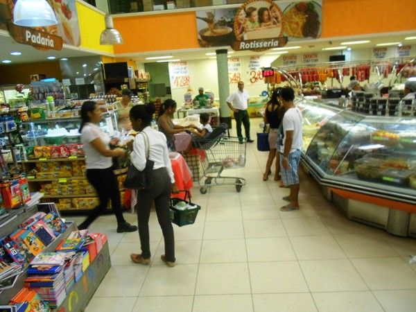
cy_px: 156
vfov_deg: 53.1
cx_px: 208
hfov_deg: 67.3
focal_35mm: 26
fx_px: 312
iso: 400
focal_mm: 4.6
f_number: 3.2
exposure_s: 1/30
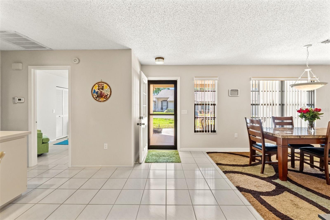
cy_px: 110
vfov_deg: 74.6
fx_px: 144
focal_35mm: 16
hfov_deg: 97.6
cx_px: 165
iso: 400
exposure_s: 1/13
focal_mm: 10.5
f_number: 7.1
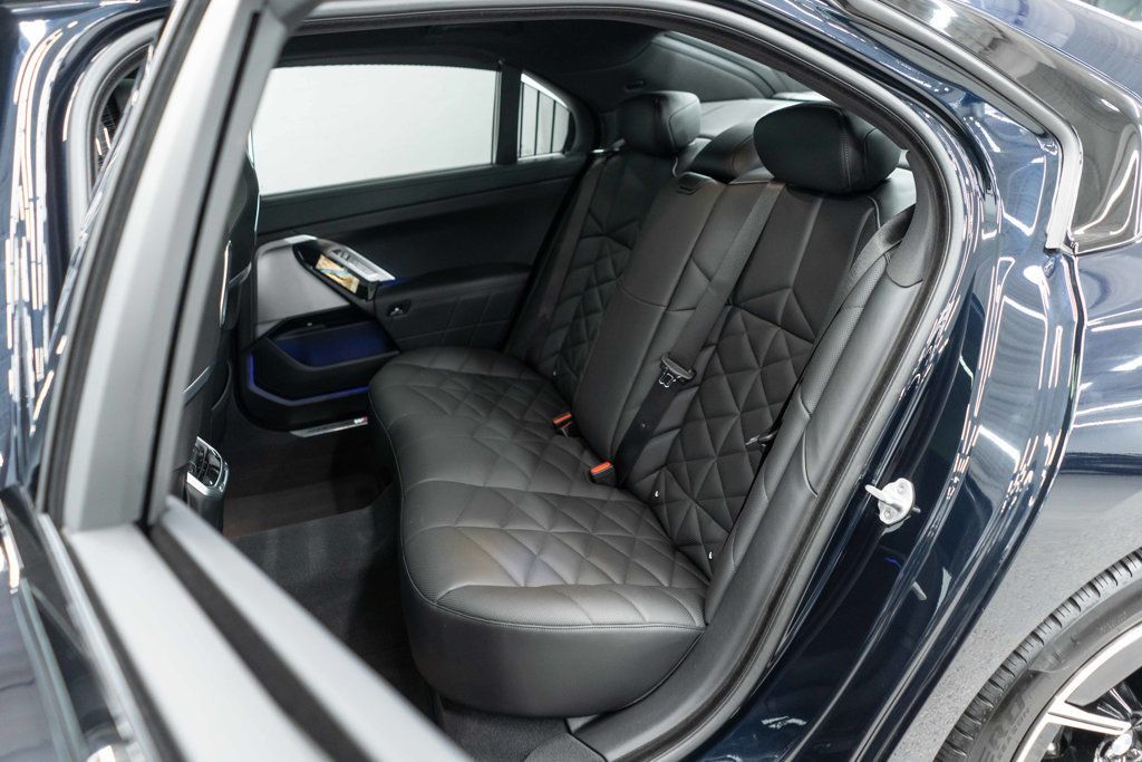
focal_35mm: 28
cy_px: 381
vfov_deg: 46.4
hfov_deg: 65.5
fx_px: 888
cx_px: 571
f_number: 3.2
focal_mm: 28
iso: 1250
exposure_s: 1/50
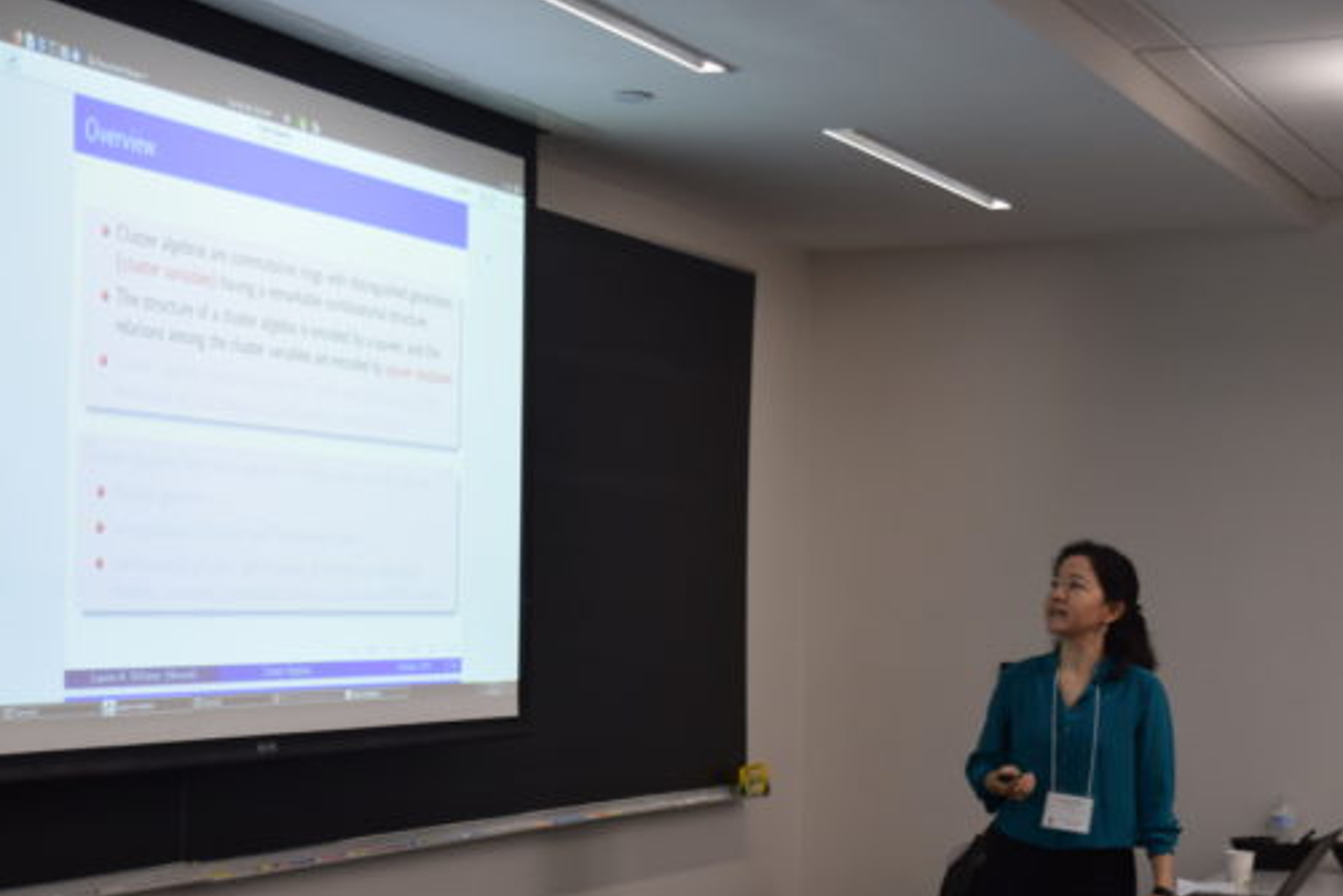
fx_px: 2574
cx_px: 665
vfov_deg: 19.7
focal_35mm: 69
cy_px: 620
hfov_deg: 29.2
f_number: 5
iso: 400
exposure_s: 1/100
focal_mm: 30
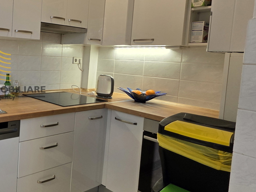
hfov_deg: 49.0
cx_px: -12
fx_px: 207
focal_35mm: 28
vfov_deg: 49.0
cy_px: 66
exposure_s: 1/100
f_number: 1.9
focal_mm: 2.2
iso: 64
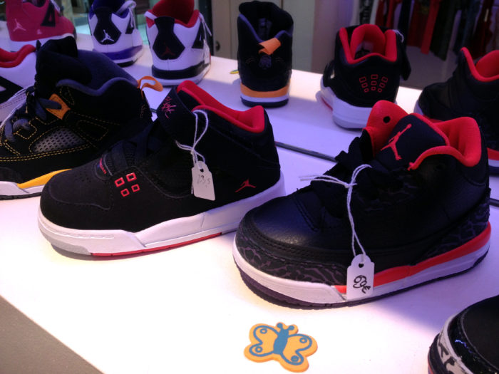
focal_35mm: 35
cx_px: 250
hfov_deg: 52.6
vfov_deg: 40.7
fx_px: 505
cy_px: 187
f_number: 2.4
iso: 80
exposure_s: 1/60
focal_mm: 4.28
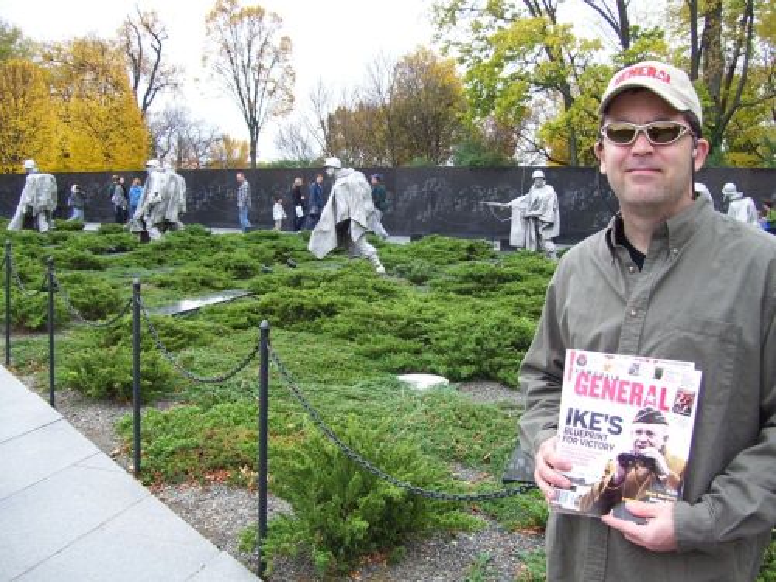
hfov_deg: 51.4
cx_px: 388
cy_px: 291
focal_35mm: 36
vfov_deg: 39.7
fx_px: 807
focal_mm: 6
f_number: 2.7
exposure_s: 1/250
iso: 80
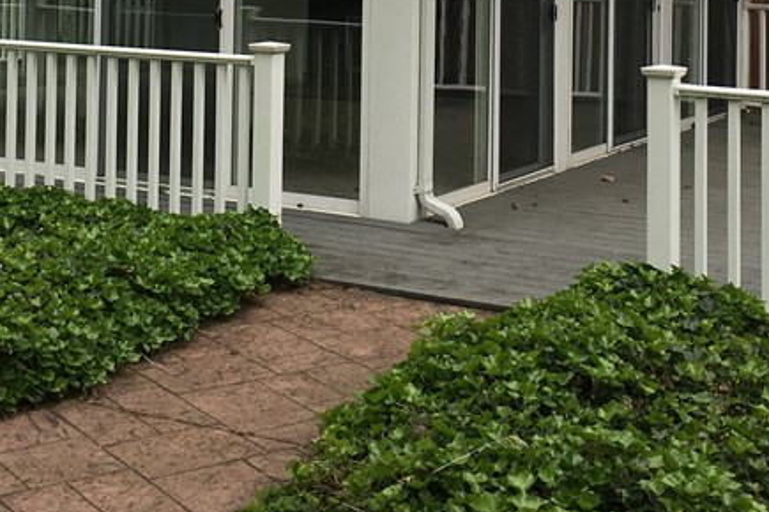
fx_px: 1517
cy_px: -111
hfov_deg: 28.4
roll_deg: -0.9
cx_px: 339
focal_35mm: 71
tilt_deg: +2.0
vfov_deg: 18.2
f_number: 2.2
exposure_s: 1/630
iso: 25
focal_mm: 4.15
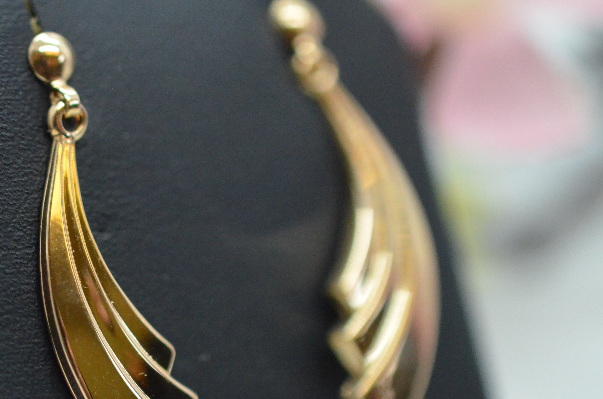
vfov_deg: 12.3
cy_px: 285
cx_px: 89
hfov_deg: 18.2
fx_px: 1855
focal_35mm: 111
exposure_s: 1/2000
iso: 3200
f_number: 3.2
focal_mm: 40
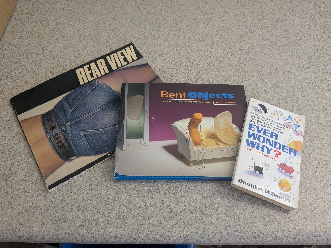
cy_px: 124
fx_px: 258
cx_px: 166
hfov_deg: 65.3
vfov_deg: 51.4
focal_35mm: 27
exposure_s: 1/40
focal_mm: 4.38
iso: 67
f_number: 1.73
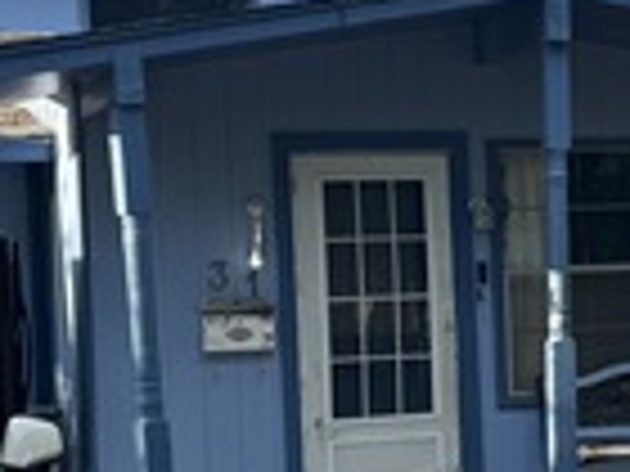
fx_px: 2002
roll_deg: +1.1
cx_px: 752
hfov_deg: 17.1
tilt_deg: -0.4
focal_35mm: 110
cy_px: 301
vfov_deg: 13.4
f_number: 1.78
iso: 80
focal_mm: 6.76
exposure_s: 1/1767
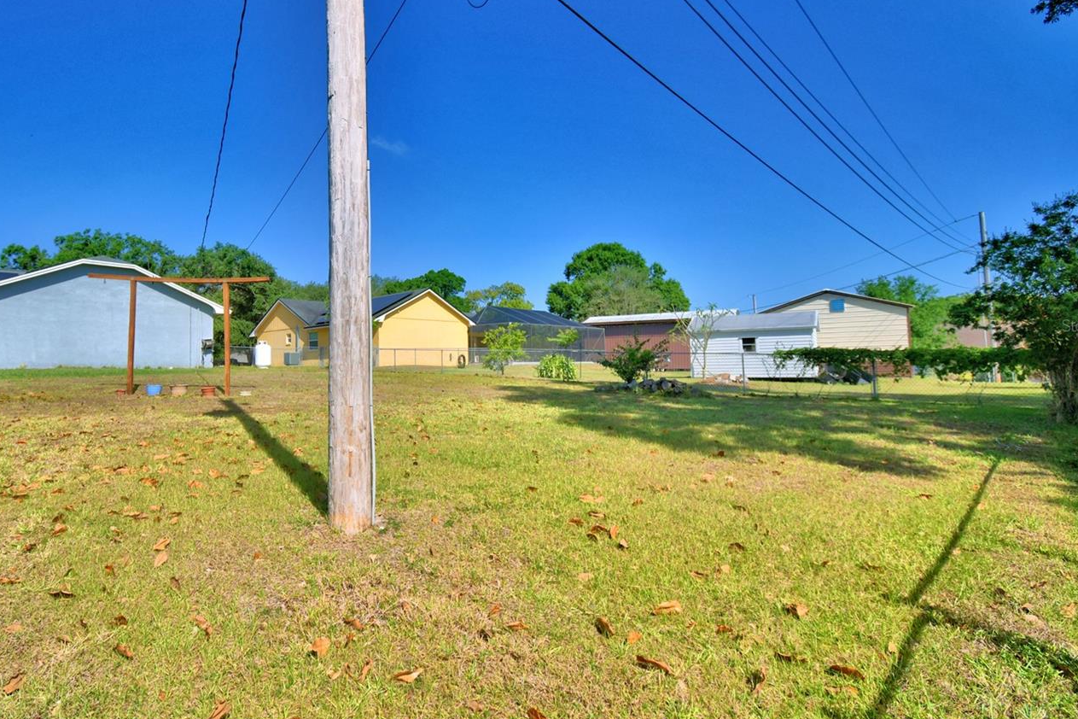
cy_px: 325
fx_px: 569
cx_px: 455
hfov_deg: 86.3
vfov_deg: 64.4
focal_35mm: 19
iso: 100
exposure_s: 1/1600
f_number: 4.5
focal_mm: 10
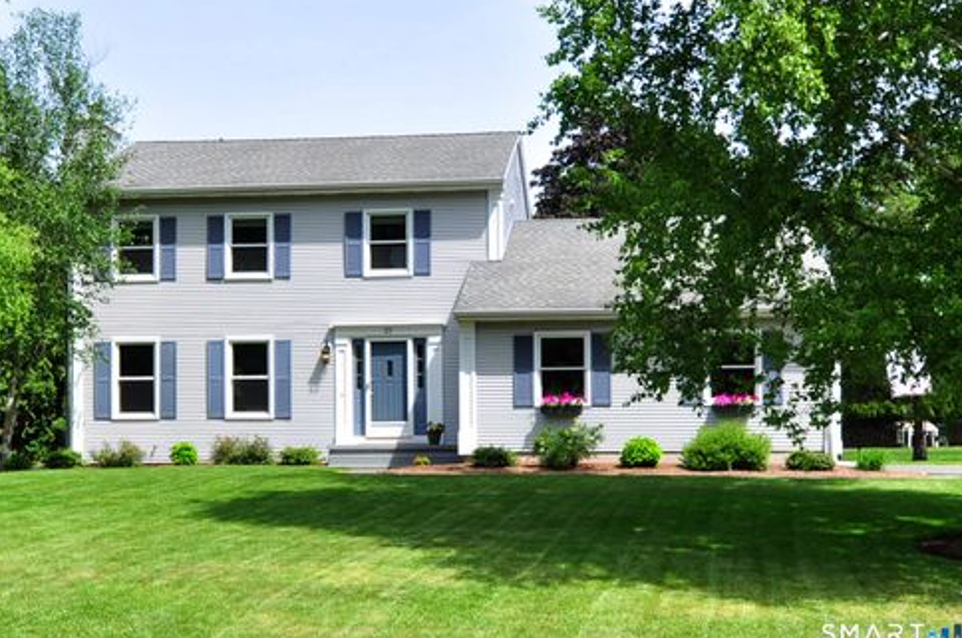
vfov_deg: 42.2
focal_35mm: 31
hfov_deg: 60.4
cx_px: 473
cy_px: 320
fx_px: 827
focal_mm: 20
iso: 250
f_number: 8
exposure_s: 1/320
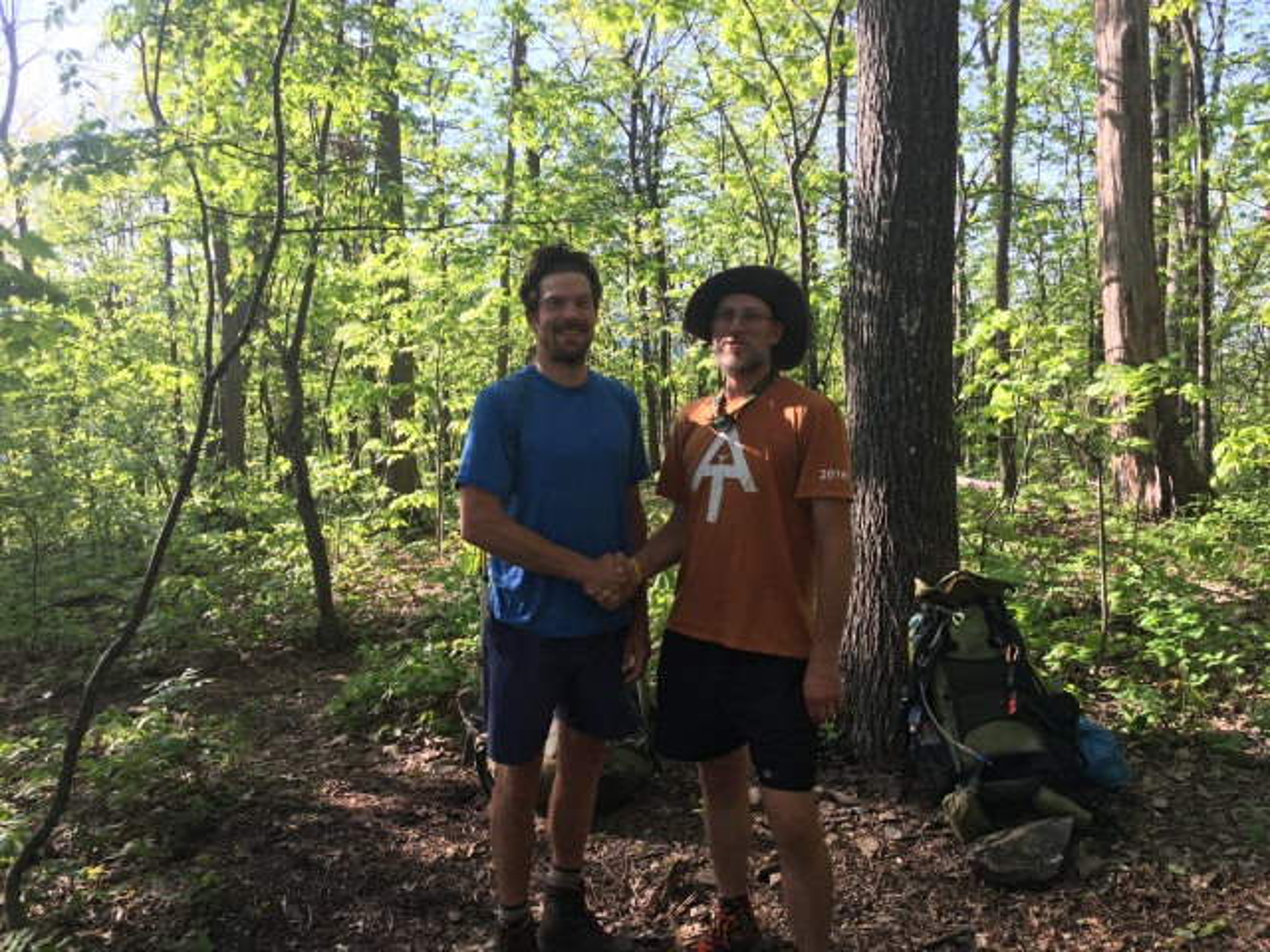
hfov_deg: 61.7
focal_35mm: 29
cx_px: 635
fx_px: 1064
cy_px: 476
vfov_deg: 48.2
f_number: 2.2
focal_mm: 4.15
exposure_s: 1/141
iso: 25
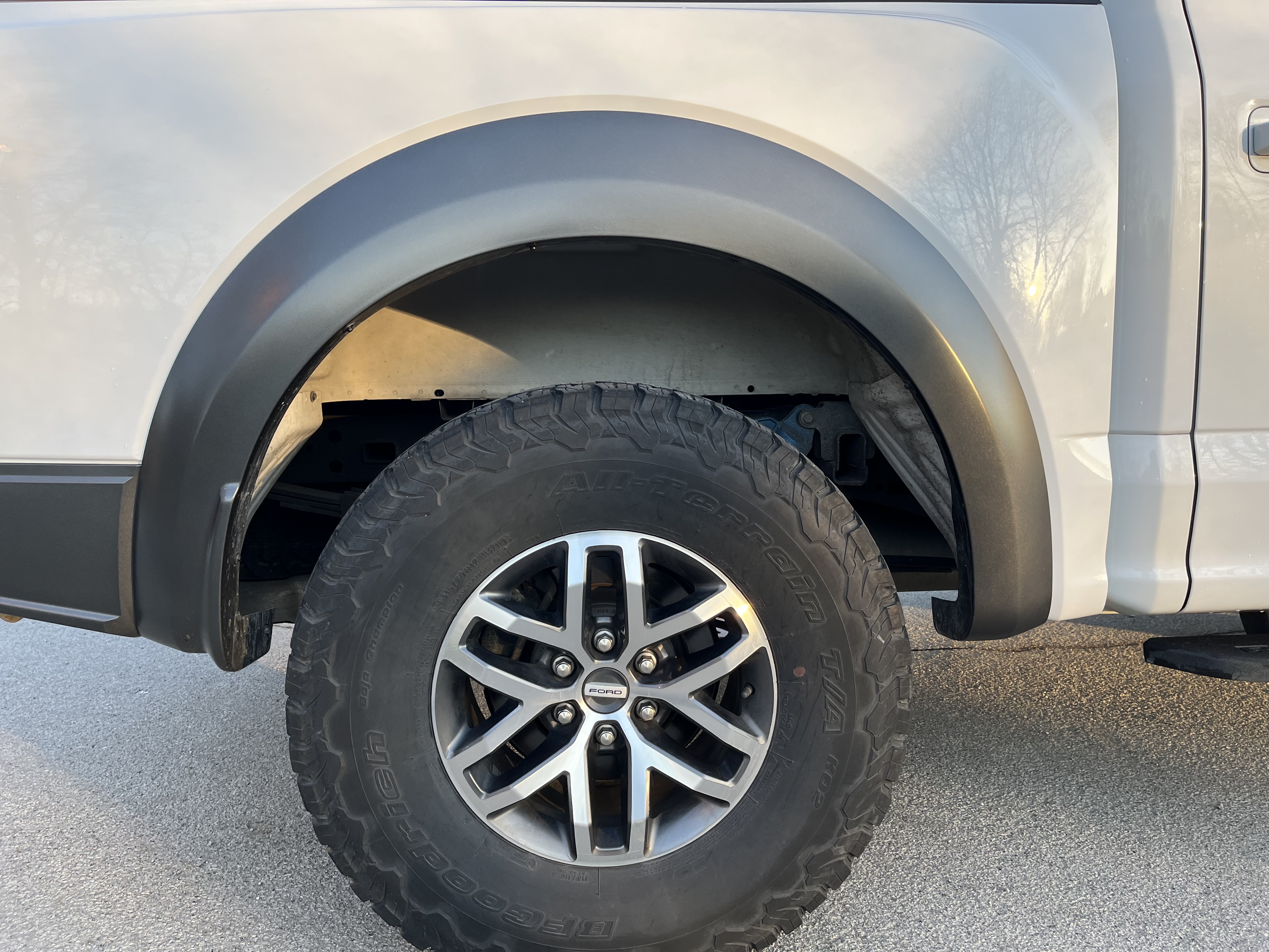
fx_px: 953
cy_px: 476
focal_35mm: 26
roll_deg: +0.7
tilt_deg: -6.9
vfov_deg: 53.1
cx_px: 634
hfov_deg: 67.3
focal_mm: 5.1
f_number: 1.6
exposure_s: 1/226
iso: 40
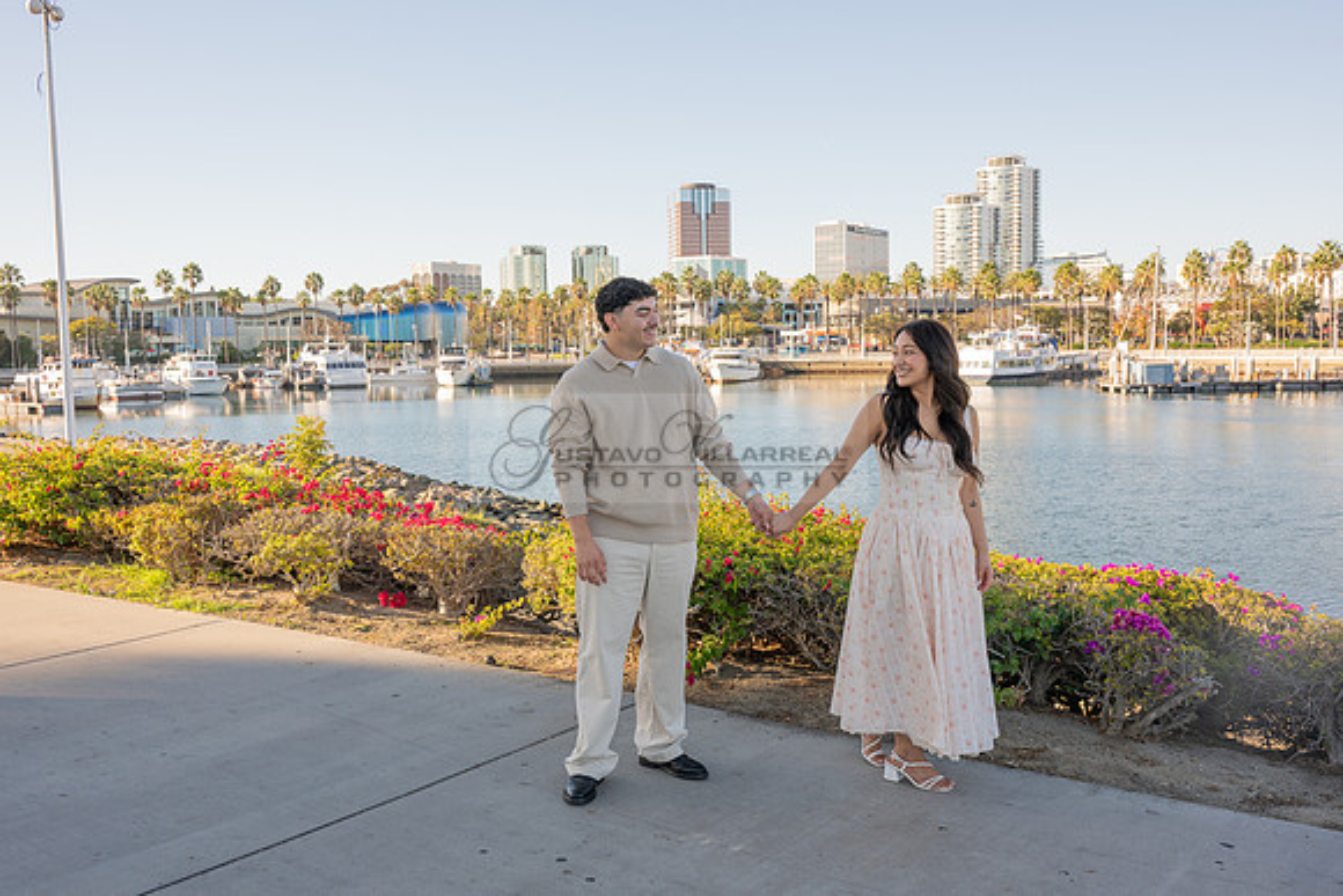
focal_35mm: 32
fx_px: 1194
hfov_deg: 58.7
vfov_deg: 41.1
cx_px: 672
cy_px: 448
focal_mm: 32
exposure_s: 1/160
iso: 200
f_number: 9
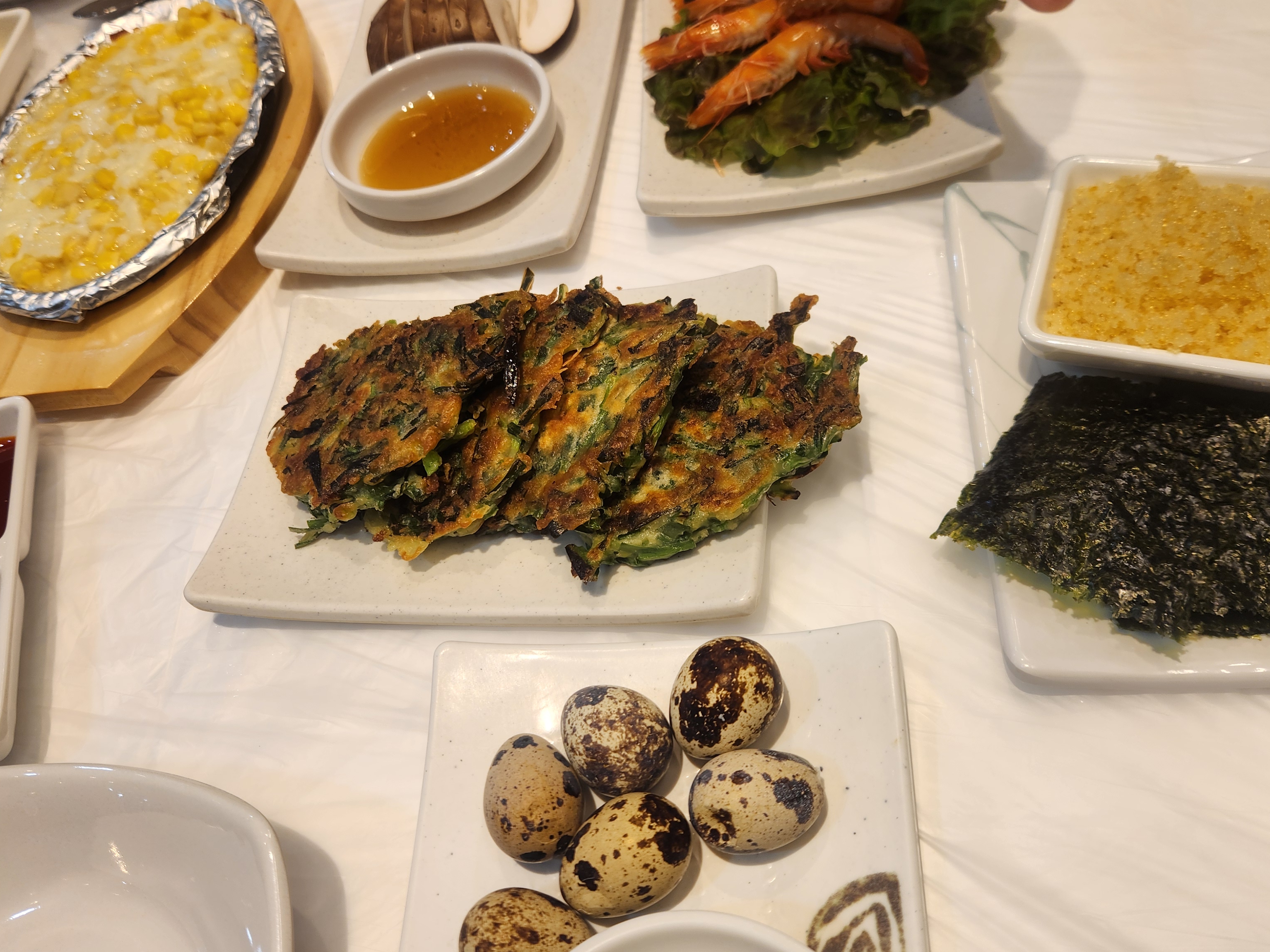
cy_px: 462
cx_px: 617
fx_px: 1101
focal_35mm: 30
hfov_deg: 60.0
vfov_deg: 46.8
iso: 40
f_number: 1.8
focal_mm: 5.4
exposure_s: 1/120
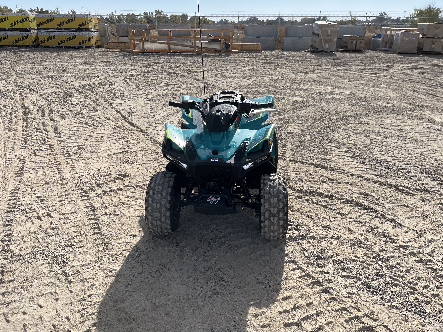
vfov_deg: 53.1
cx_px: 222
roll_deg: +0.7
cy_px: 166
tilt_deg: -23.3
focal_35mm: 26
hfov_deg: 67.3
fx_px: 333
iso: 50
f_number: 1.6
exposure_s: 1/3876
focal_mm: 5.1
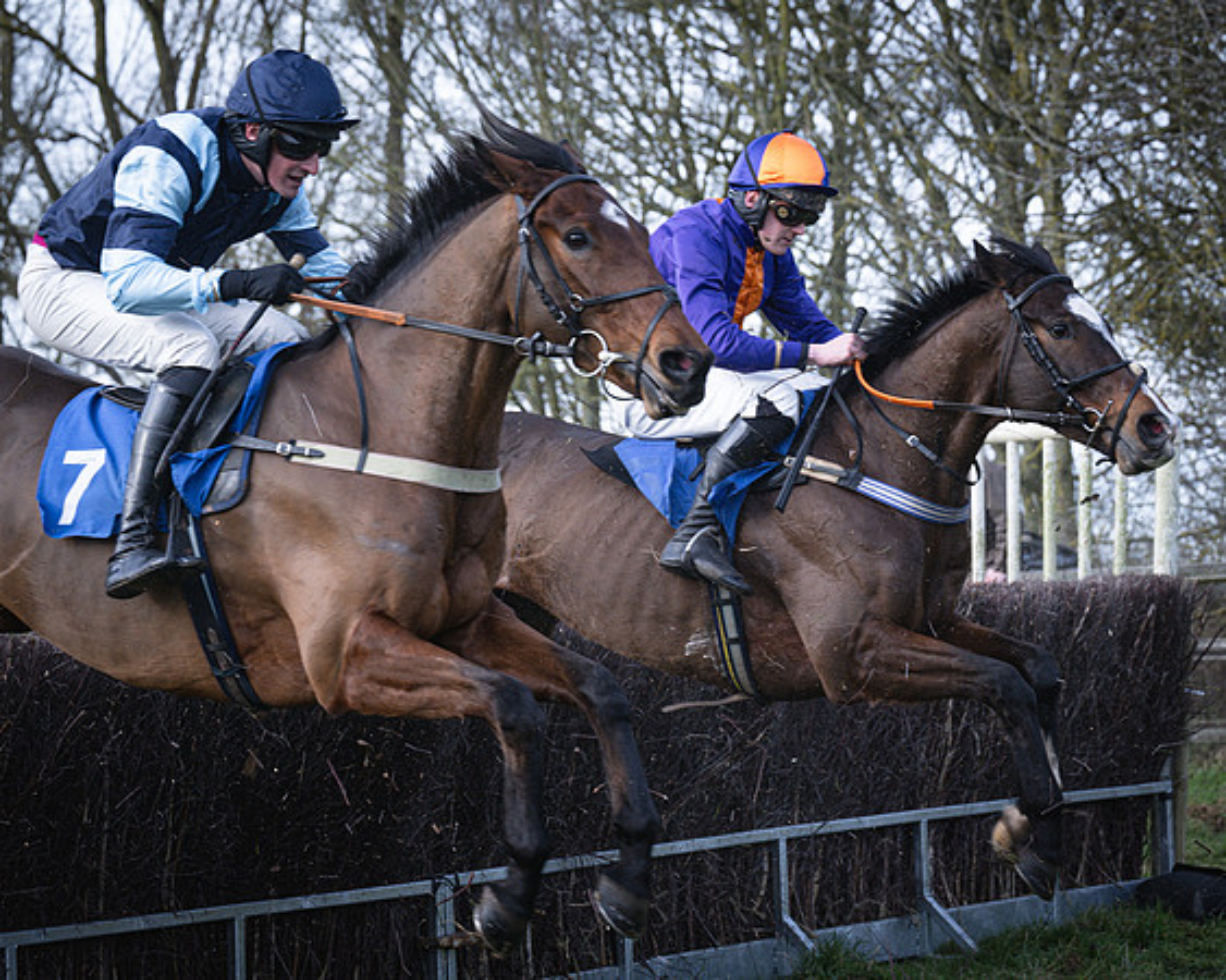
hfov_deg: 16.3
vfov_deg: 13.0
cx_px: 544
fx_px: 4291
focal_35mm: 118
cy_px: 490
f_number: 4
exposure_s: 1/1000
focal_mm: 70
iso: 400
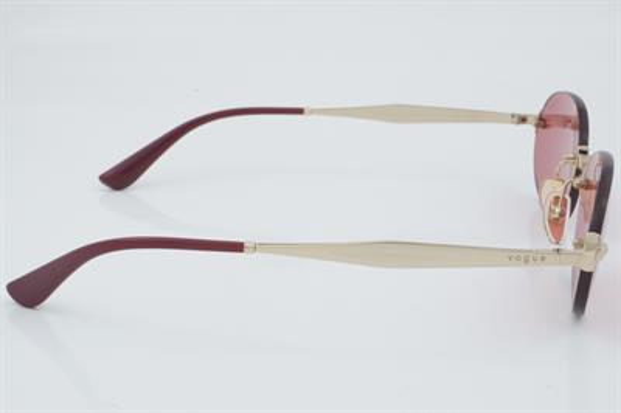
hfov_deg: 27.0
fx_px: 1293
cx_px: 310
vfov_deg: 18.2
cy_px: 206
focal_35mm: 75
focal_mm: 50
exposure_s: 1/3
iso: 100
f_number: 32
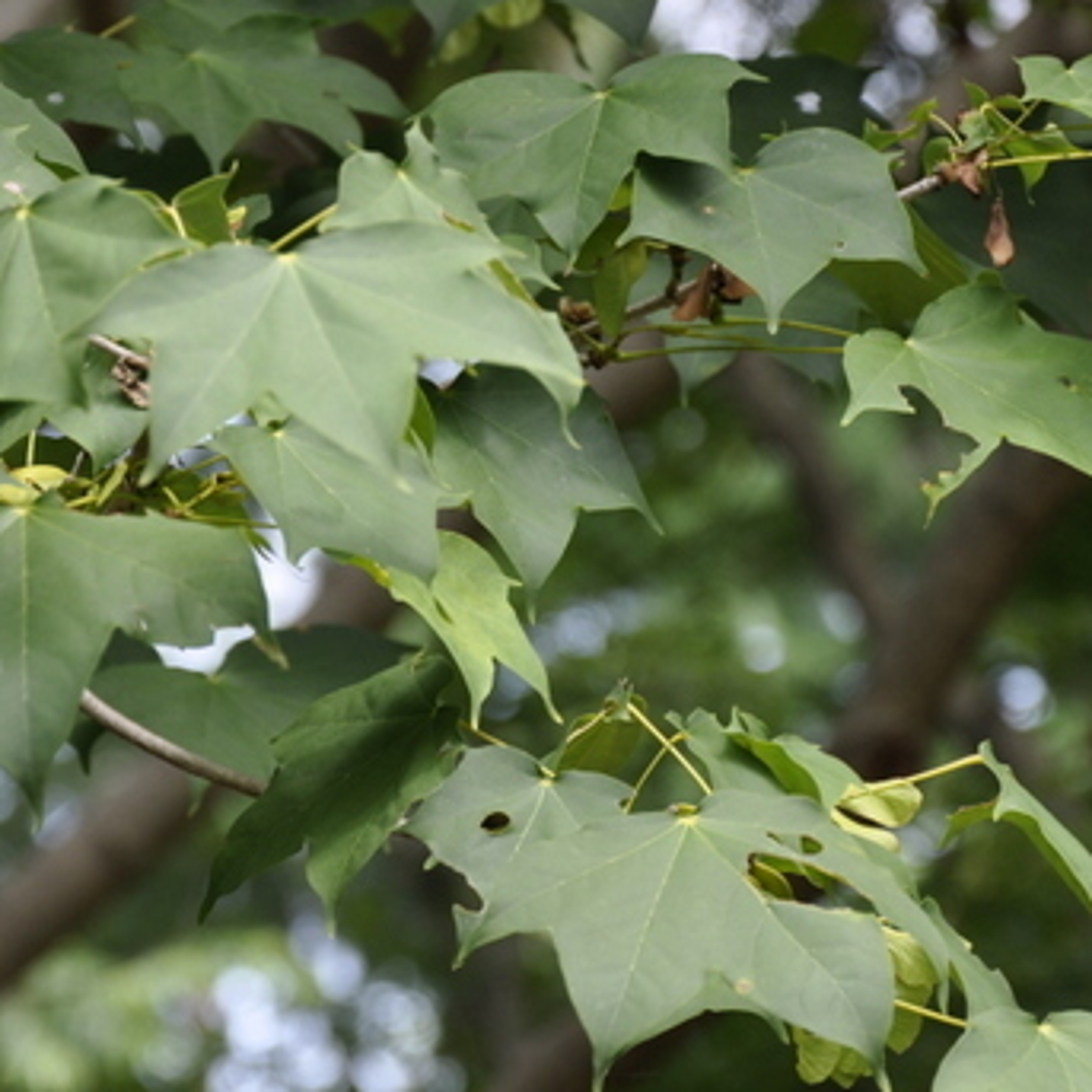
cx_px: 404
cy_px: 513
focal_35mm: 238
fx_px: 8494
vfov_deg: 7.4
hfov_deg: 7.4
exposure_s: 1/180
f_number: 6.7
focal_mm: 80
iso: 200
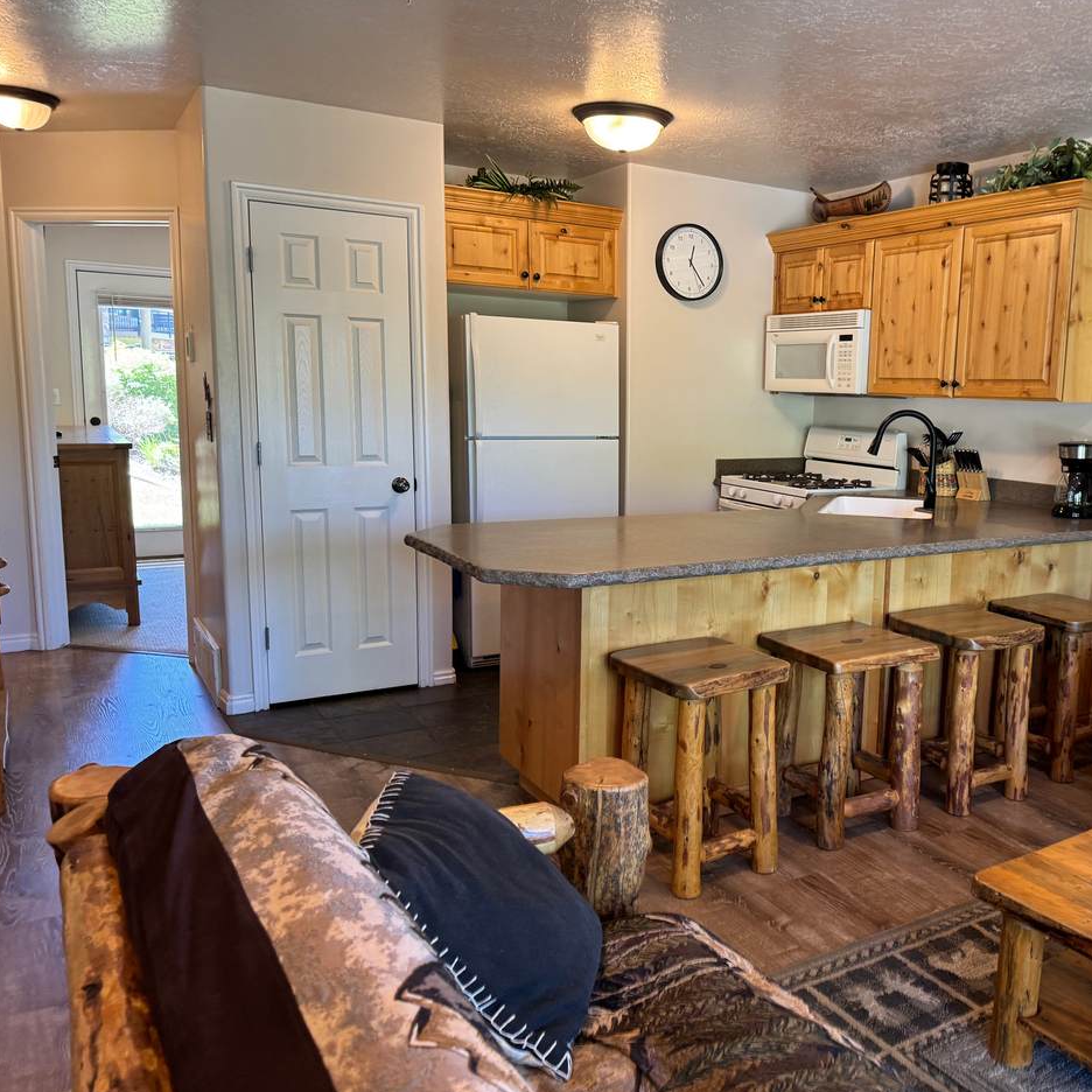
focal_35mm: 29
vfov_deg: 55.6
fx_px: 1035
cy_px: 538
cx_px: 743
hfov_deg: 54.3
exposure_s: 1/60
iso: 125
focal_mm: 6.76
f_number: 1.78
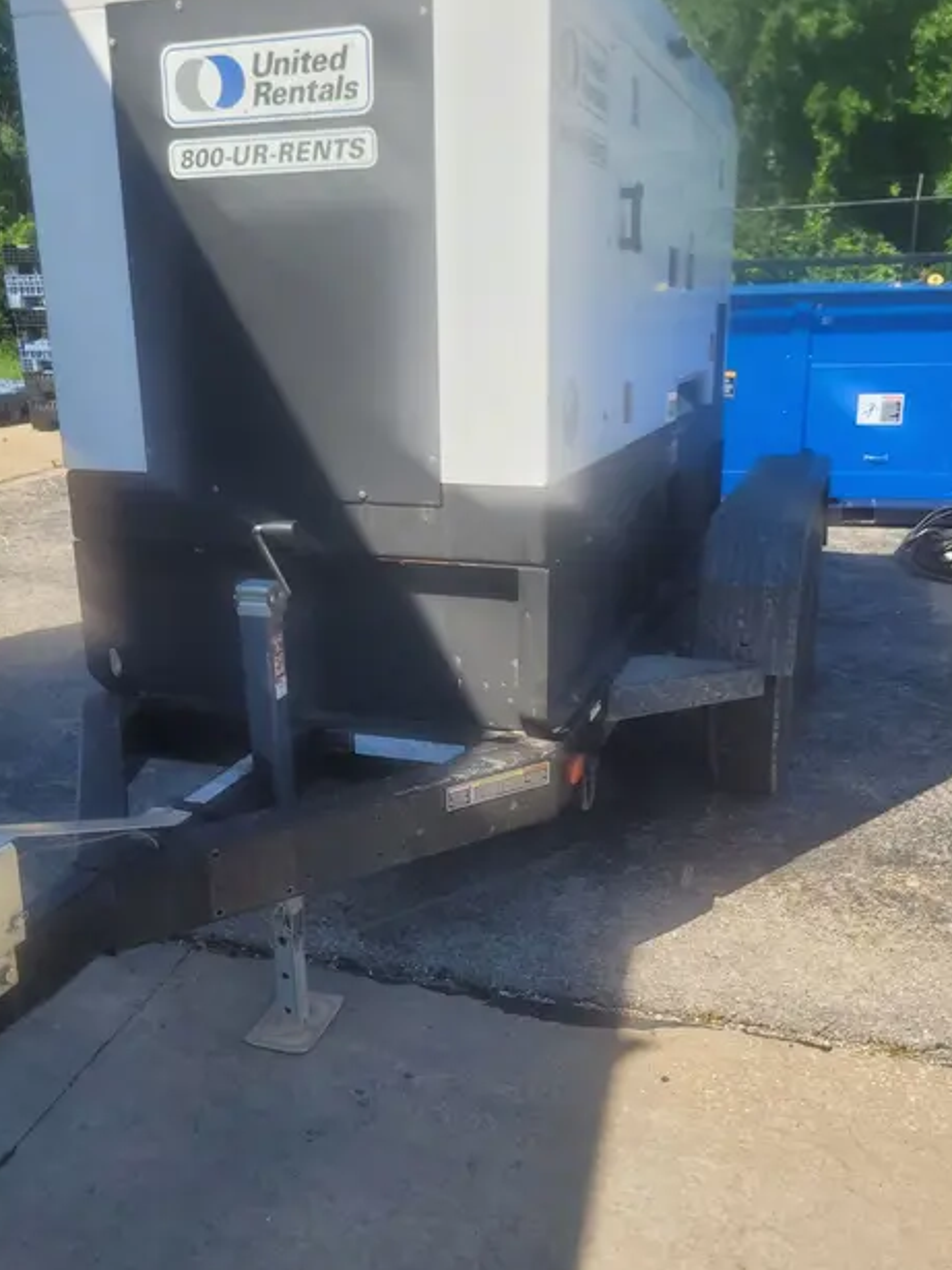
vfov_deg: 58.3
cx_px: 446
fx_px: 1137
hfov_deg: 45.4
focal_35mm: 31
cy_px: 656
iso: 40
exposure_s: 1/1484
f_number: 1.8
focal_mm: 5.4
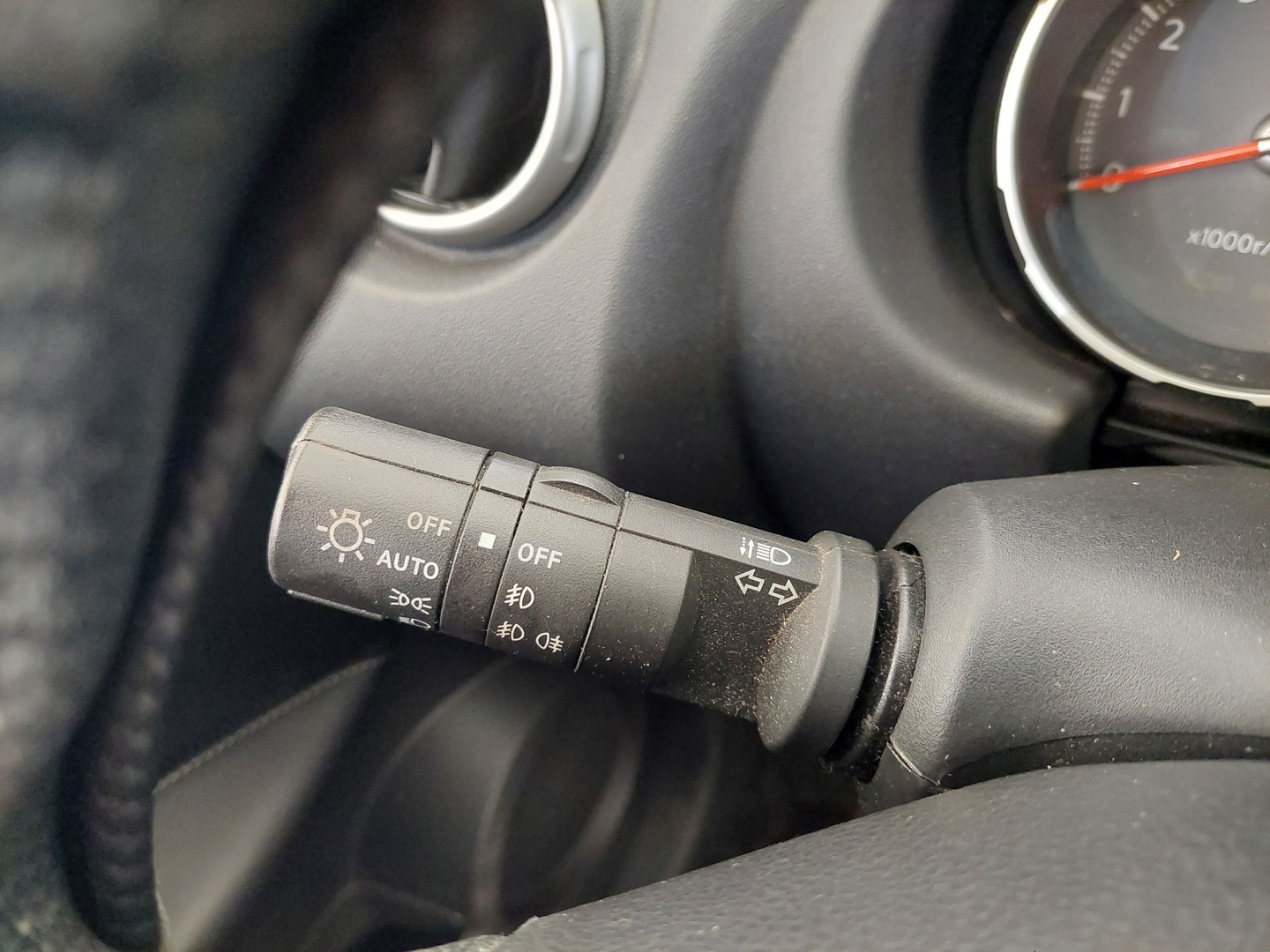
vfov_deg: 54.9
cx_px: 635
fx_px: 917
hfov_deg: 69.4
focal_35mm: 25
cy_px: 476
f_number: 1.8
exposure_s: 1/25
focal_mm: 5.23
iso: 500
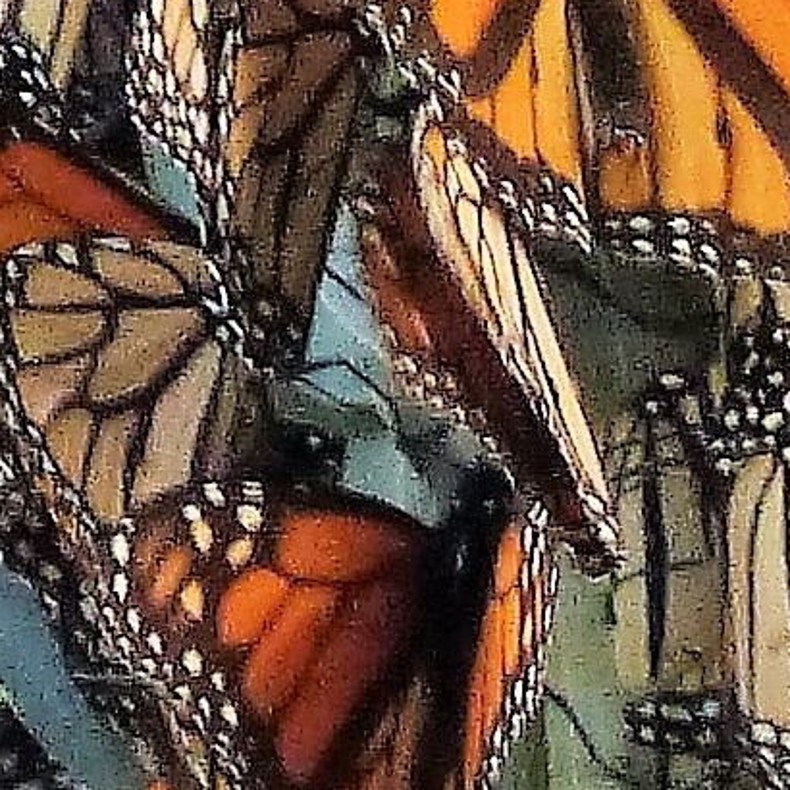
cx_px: 9
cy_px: 117
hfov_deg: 0.7
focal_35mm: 2587
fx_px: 66796
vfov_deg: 0.7
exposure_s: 1/100
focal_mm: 72.8
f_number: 4.2
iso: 400
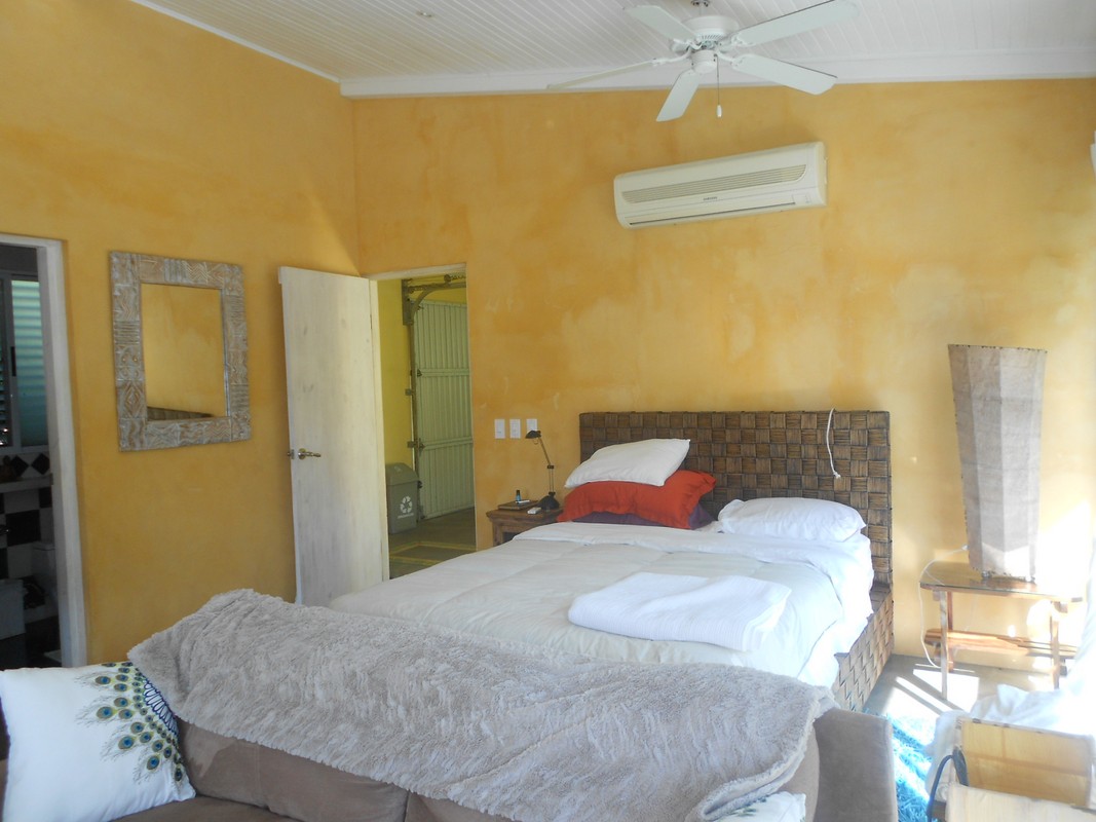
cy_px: 411
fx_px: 823
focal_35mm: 26
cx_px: 548
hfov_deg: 67.3
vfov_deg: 53.1
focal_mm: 4.6
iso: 80
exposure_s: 1/30
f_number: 3.2
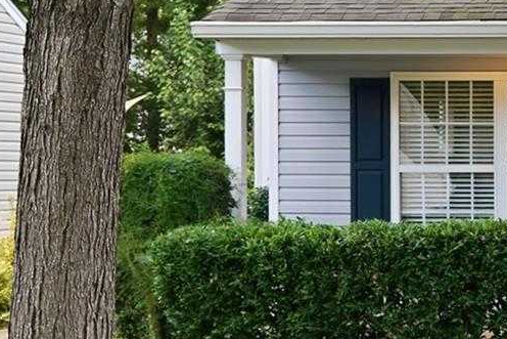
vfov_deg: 10.2
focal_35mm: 132
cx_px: 960
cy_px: -108
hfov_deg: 13.6
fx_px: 1859
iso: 125
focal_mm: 32
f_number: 4
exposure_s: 1/160
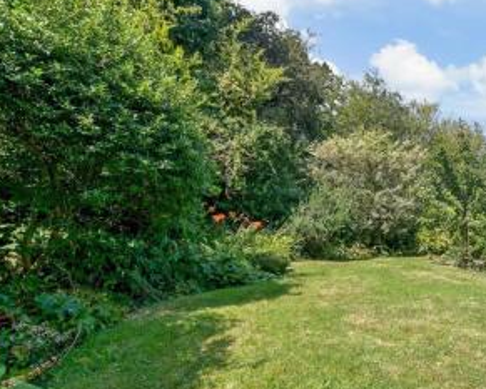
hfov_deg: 66.2
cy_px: 238
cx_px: 386
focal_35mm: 23
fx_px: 331
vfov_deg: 60.3
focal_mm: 10
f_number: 8
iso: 160
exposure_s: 1/200
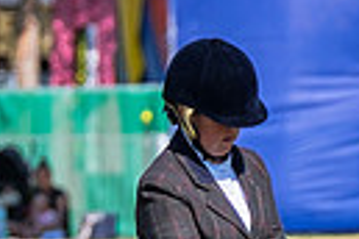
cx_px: 144
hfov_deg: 1.5
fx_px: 13402
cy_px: 421
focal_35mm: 1344
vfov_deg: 1.0
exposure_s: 1/2000
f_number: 3.6
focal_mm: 140
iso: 160
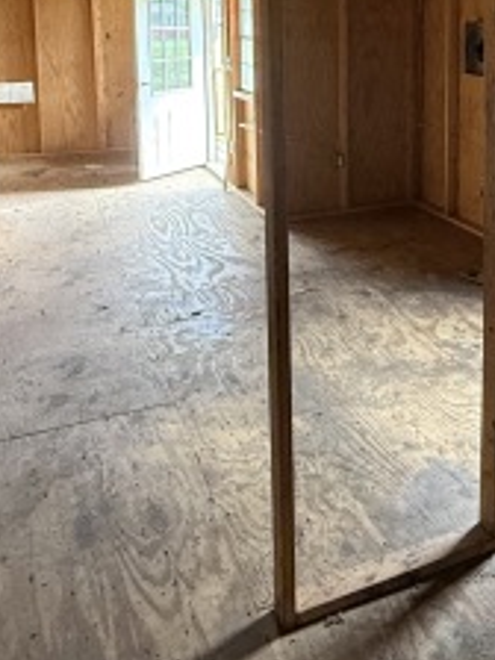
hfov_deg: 34.7
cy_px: 103
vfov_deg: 43.8
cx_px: 404
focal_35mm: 40
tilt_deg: -5.5
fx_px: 763
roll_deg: -0.2
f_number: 2.2
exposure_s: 1/63
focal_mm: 2.22
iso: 320
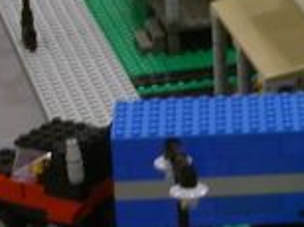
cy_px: 168
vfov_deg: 5.9
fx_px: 2192
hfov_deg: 7.8
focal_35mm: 250
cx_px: 413
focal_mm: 9.7
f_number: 3.5
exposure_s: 1/11.2
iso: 100
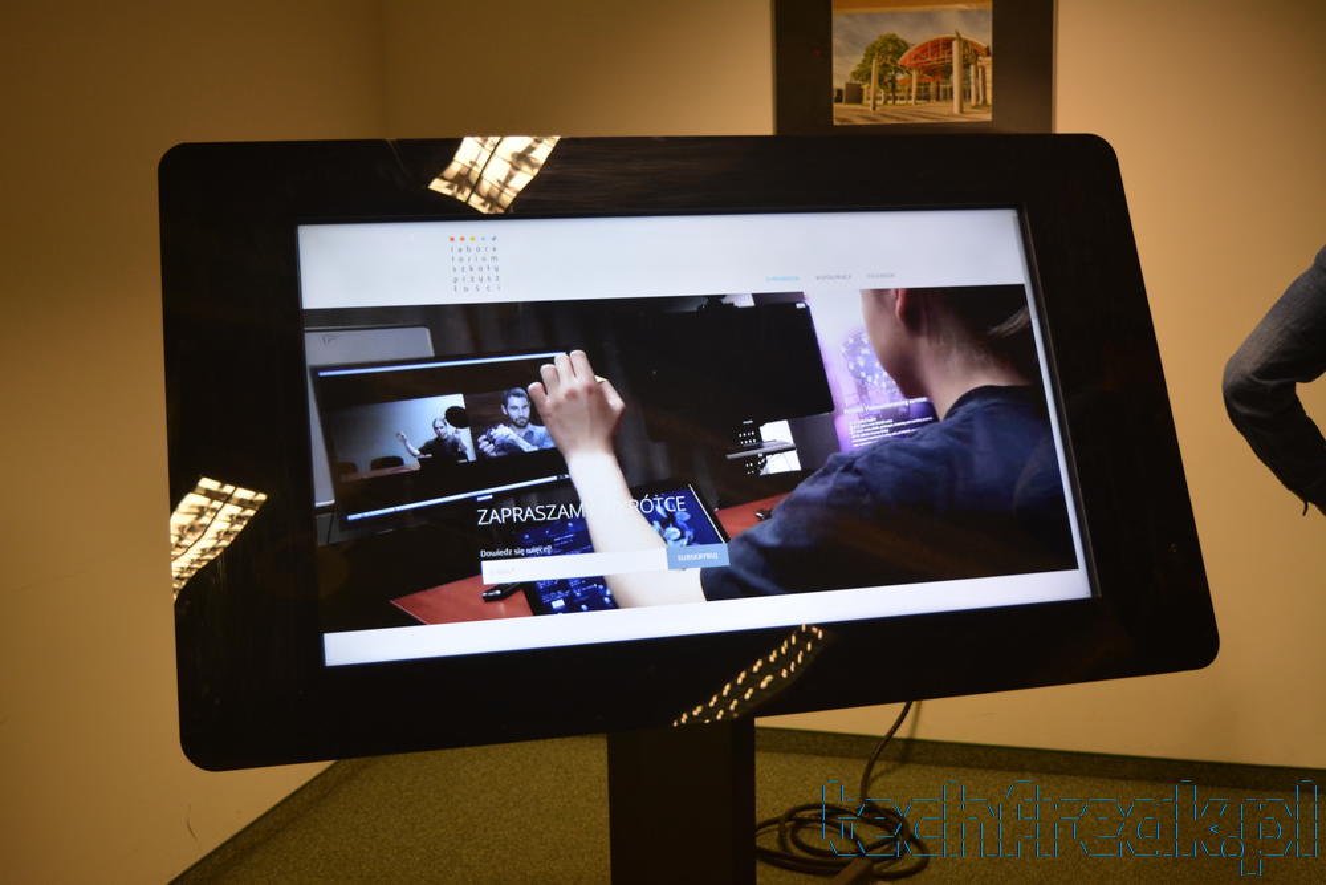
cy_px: 442
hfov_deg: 46.4
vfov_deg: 31.9
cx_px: 663
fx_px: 1547
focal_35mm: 42
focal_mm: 28
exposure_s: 1/60
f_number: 4.2
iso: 560
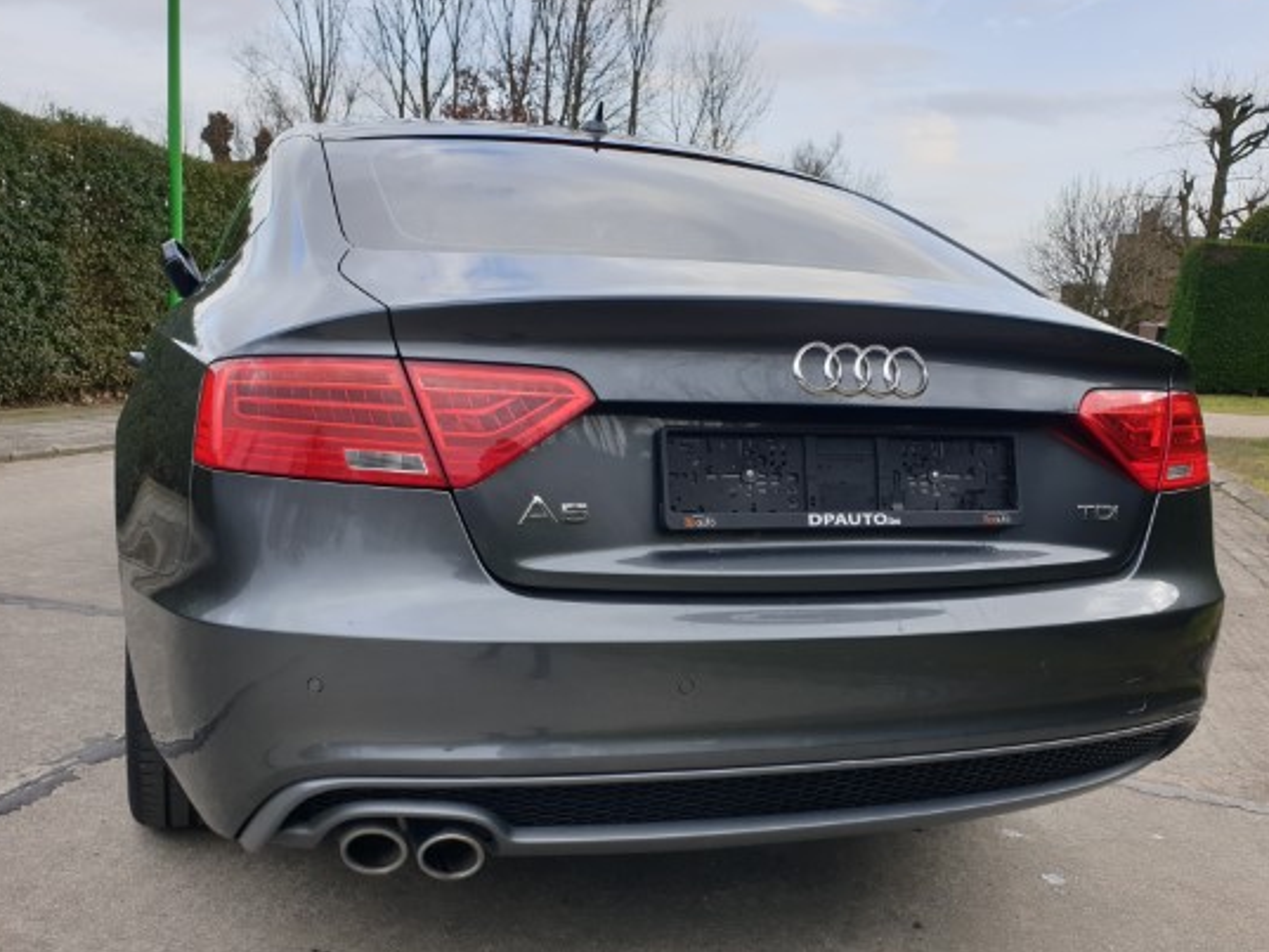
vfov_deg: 45.3
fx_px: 1137
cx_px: 647
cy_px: 541
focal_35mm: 31
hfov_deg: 58.3
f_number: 2.4
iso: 50
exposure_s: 1/311
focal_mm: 4.3
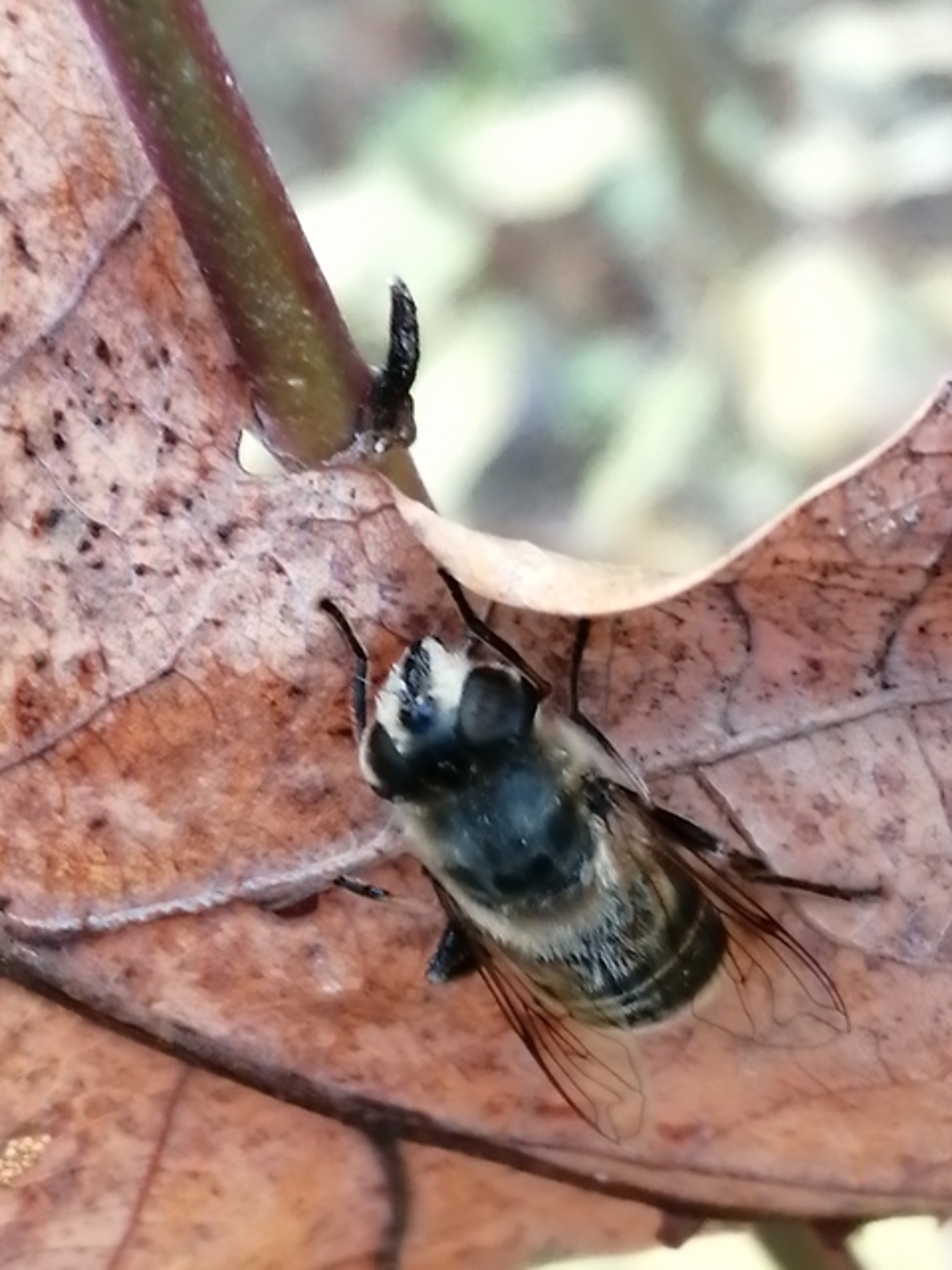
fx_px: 3814
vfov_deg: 18.9
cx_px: 476
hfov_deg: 14.2
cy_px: 635
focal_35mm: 104
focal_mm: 3.46
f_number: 1.8
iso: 100
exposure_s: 1/30
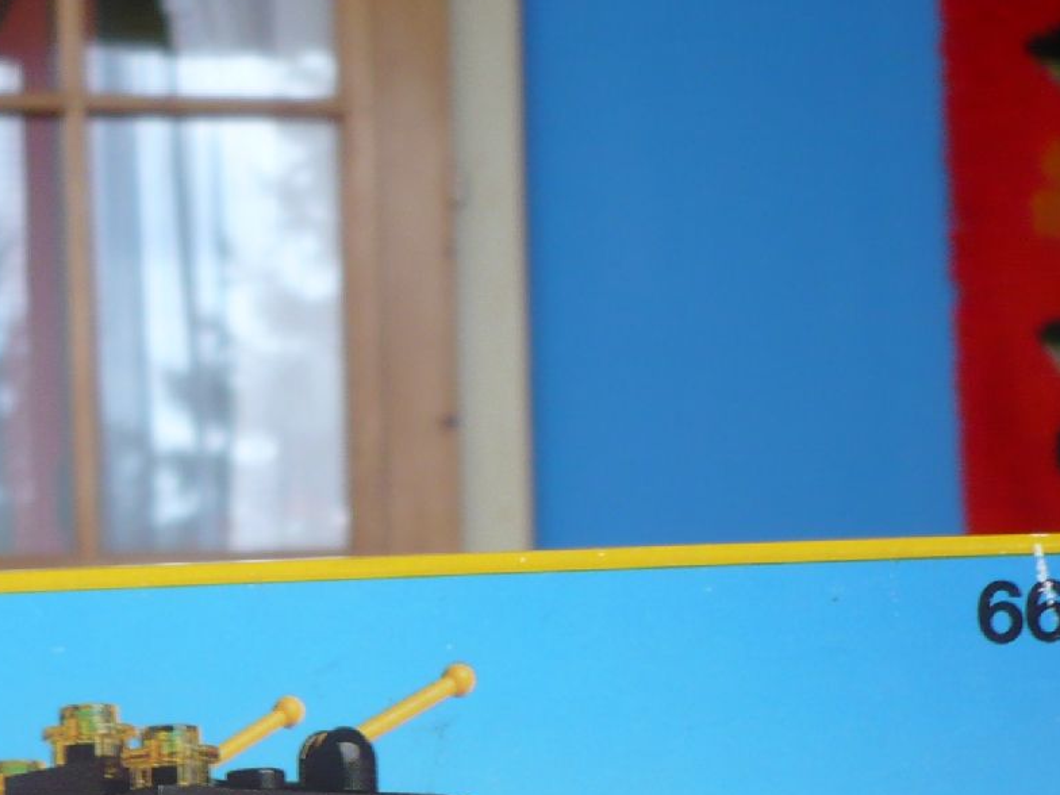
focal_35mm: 88
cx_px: 275
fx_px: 2695
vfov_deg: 16.3
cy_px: 891
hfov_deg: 22.1
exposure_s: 1/20
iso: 100
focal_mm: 5.8
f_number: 2.8
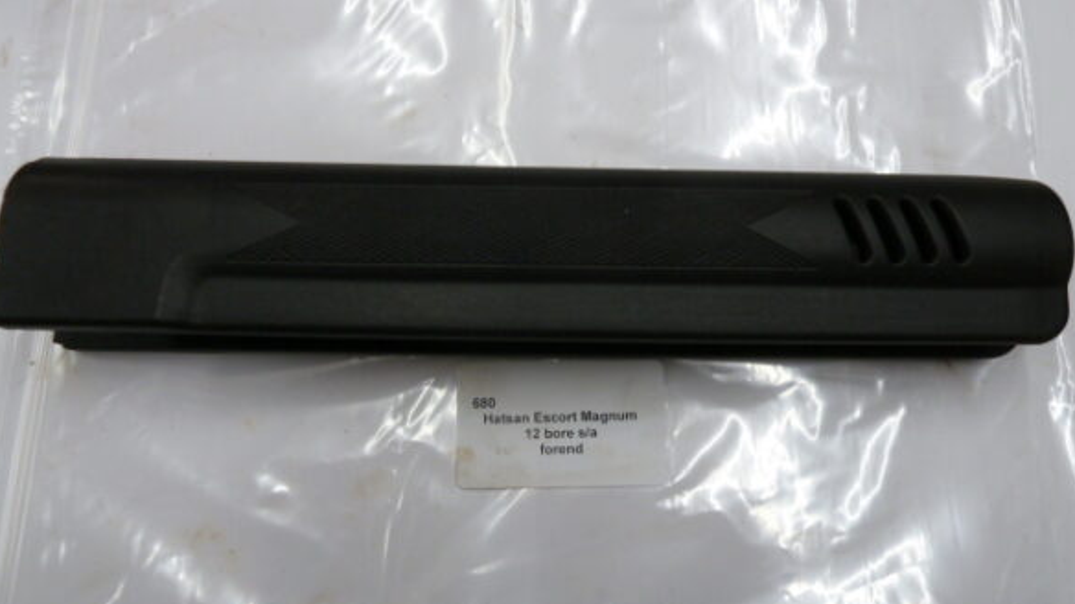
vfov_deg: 41.4
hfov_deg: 67.9
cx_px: 543
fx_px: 798
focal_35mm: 28
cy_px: 295
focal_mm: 4.1
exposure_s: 1/30
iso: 160
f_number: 3.3
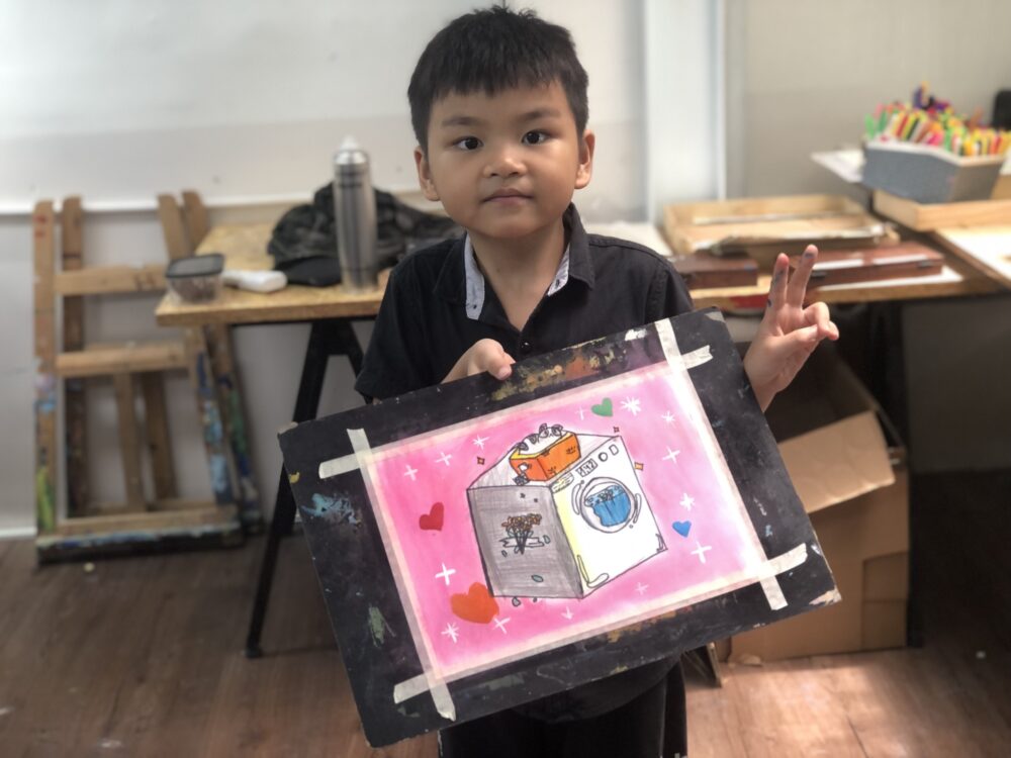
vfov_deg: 25.7
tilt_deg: -16.4
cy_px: 379
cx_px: 506
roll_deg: +3.6
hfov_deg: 33.8
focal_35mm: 57
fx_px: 1665
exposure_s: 1/33
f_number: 2.8
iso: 50
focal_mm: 6.6
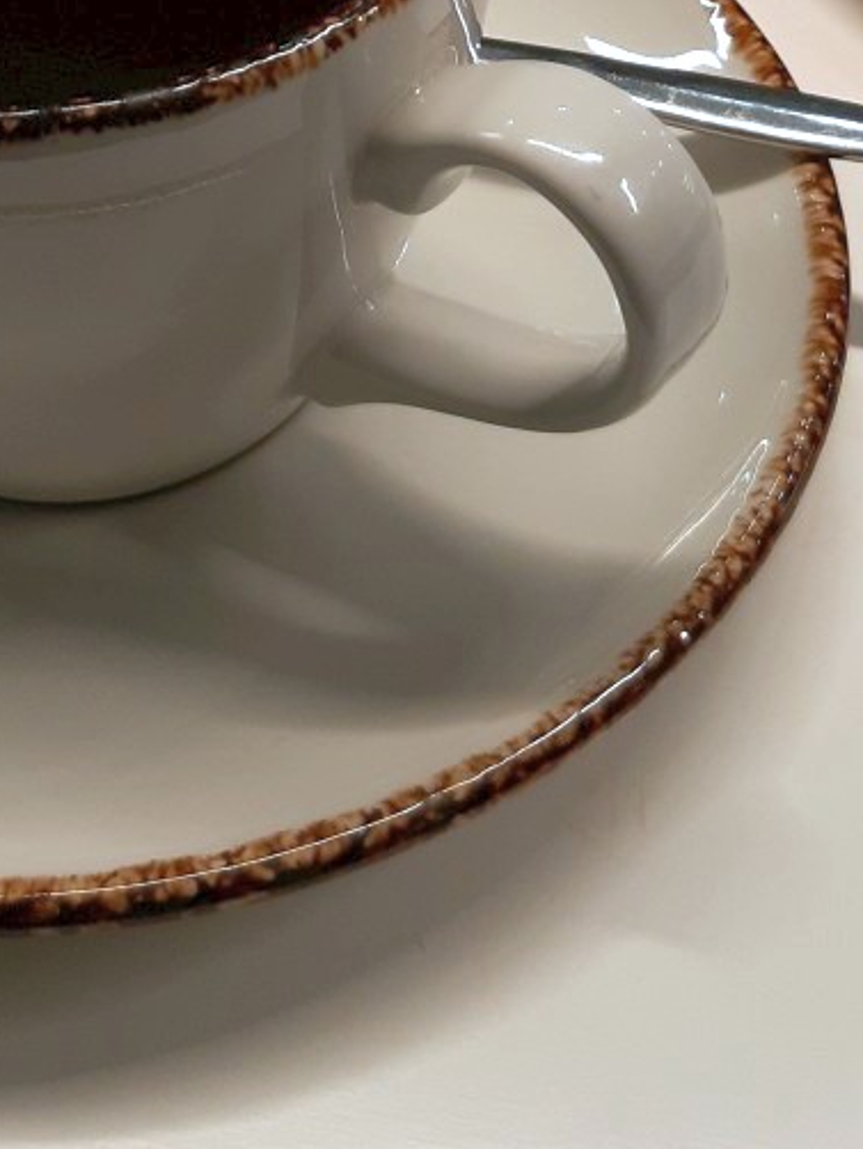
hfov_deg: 17.2
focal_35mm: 86
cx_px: 426
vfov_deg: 21.4
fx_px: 2856
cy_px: -169
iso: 64
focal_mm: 3.93
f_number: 1.7
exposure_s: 1/100
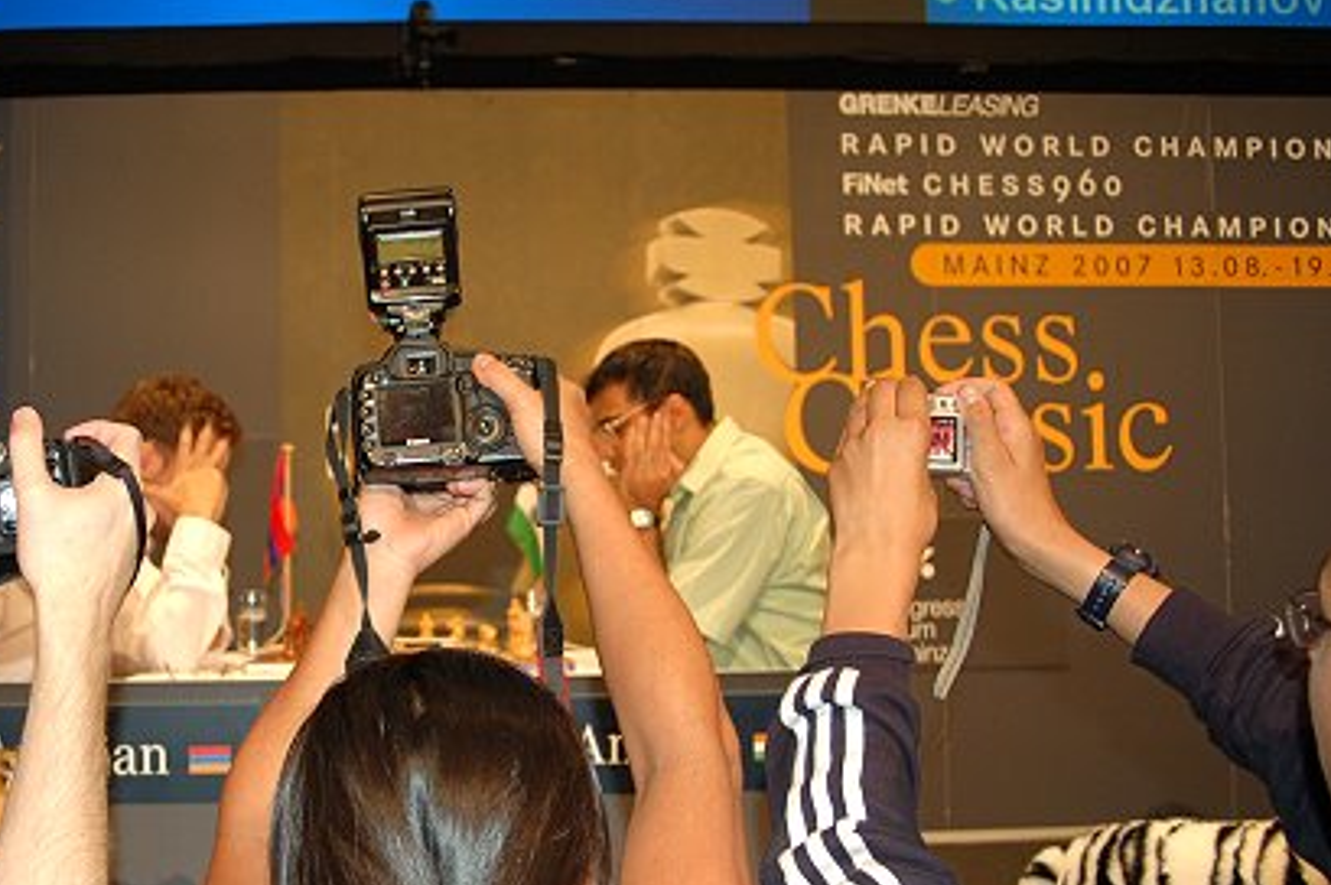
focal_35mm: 44
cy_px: 519
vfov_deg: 30.4
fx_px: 1625
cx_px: 407
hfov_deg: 43.7
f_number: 3.8
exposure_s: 1/60
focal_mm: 20
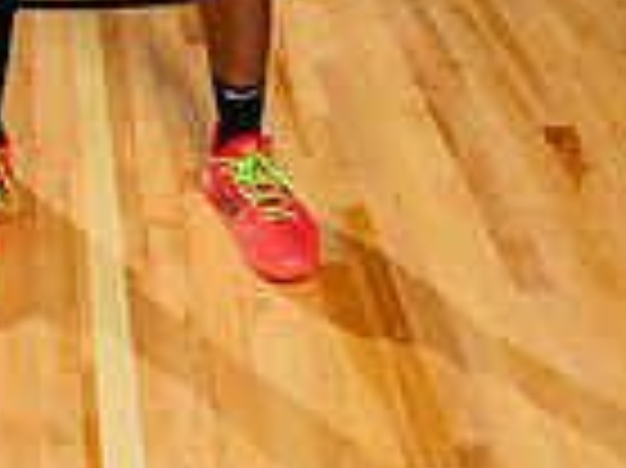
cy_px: -522
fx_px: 1572
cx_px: 32
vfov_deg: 13.8
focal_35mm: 87
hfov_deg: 21.9
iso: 250
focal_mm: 28
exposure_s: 1/250
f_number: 7.1
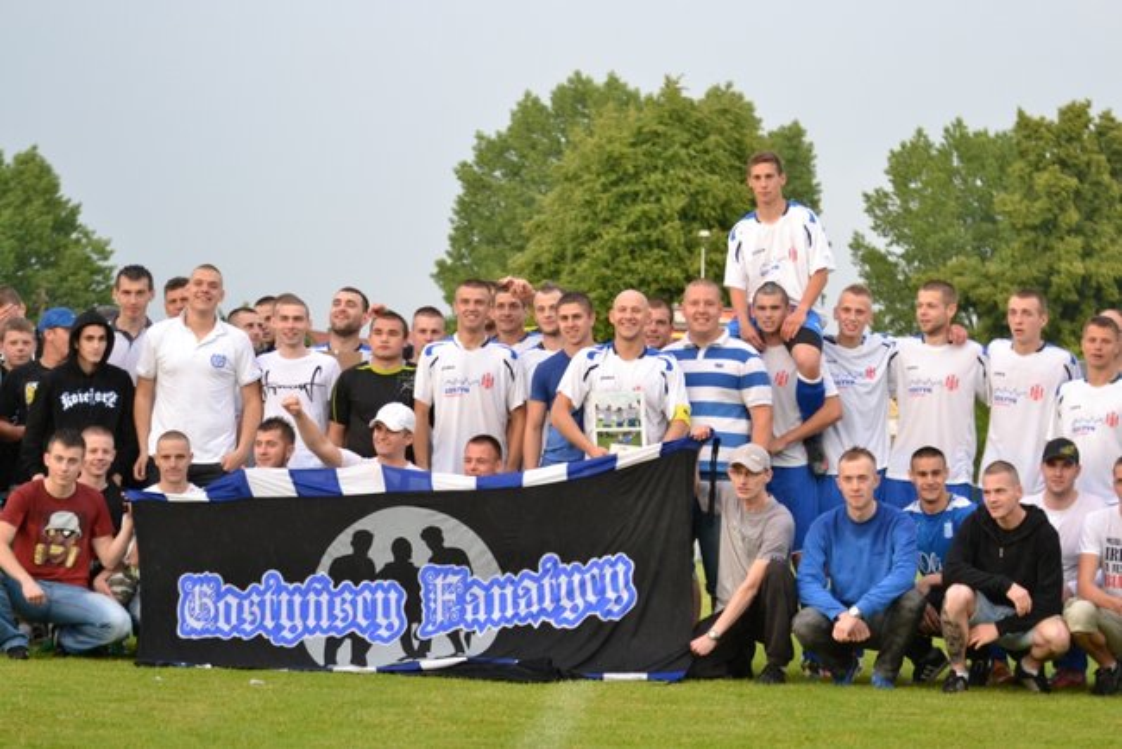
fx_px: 3274
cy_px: 374
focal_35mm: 105
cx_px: 561
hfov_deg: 19.4
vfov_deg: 13.1
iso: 800
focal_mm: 70
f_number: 4
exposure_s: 1/250
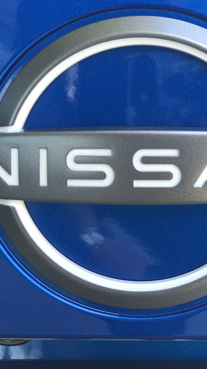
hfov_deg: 14.5
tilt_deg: -11.8
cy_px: 185
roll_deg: +0.7
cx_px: 137
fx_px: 810
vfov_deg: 25.6
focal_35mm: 83
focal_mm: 6.6
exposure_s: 1/50
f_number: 2.8
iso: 25
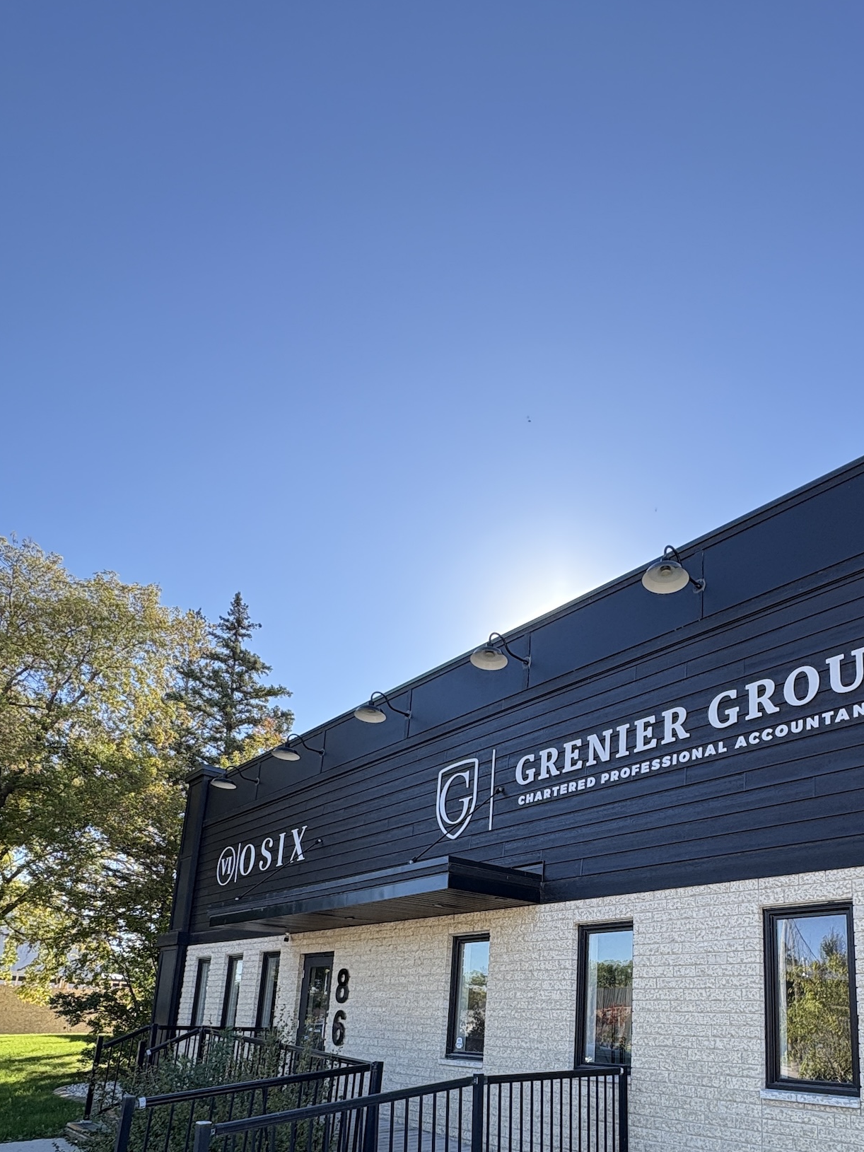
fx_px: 732
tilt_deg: +11.7
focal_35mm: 22
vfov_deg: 70.2
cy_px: 892
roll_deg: -1.5
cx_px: 568
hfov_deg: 59.8
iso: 64
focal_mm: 2.22
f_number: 2.2
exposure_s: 1/646
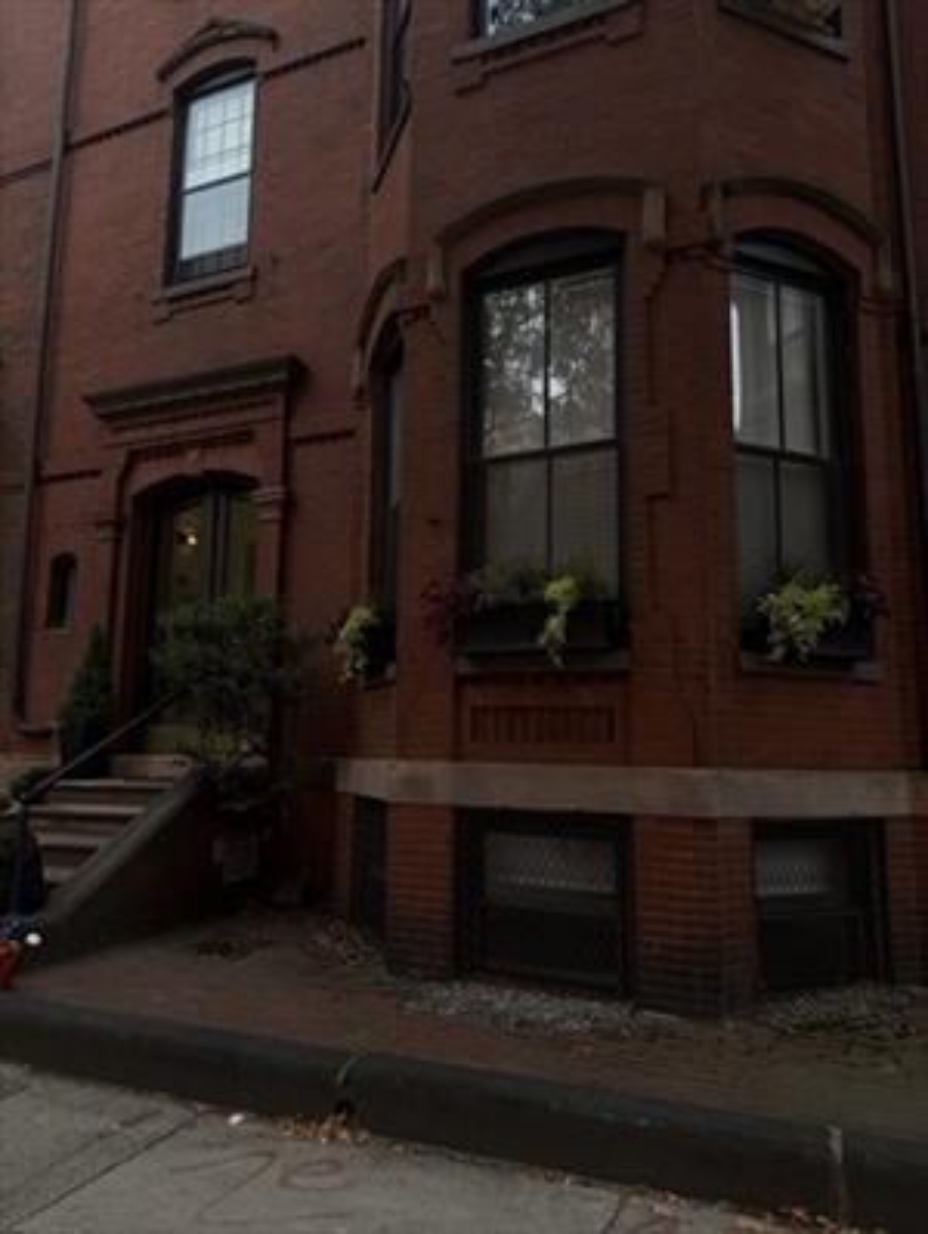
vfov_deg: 71.5
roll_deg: -0.3
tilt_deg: +8.6
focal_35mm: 24
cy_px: 617
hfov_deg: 56.9
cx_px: 464
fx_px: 856
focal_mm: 6.76
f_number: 1.78
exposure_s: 1/1122
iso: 80
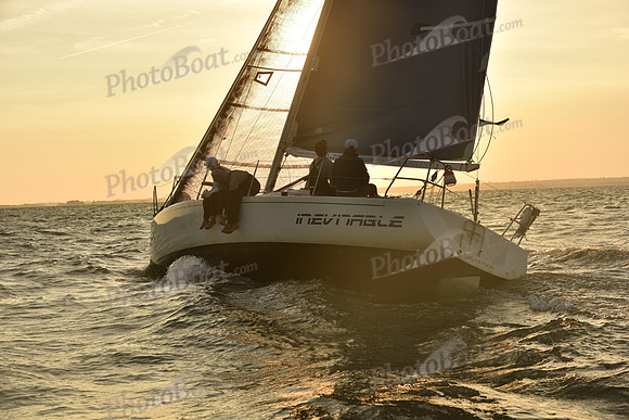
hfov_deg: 28.8
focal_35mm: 70
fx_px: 1223
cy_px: 210
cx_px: 314
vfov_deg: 19.5
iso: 250
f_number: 9
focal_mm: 70
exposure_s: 1/640
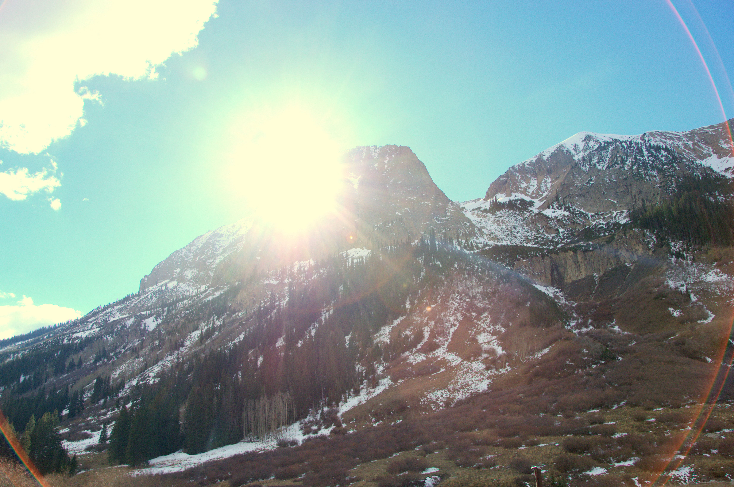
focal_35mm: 30
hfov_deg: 62.0
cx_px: 367
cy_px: 244
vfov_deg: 43.5
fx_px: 611
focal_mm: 20
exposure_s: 1/1600
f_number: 5
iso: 100
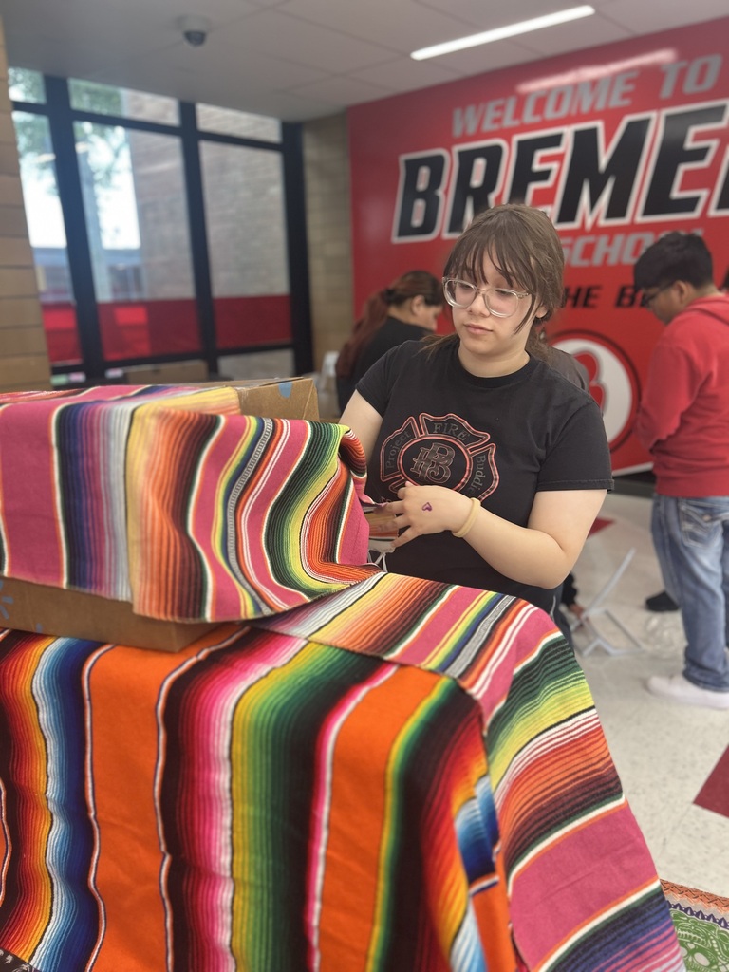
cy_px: 486
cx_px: 364
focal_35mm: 26
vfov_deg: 67.3
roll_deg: +1.8
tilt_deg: -15.6
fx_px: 730
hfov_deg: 53.1
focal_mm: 5.7
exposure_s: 1/120
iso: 100
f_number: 1.5
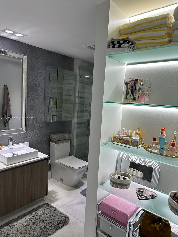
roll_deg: -4.7
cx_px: 89
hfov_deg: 56.8
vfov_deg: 71.6
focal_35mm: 24
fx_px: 165
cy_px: 118
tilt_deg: -4.0
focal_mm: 6.86
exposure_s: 1/128
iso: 64
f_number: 1.78
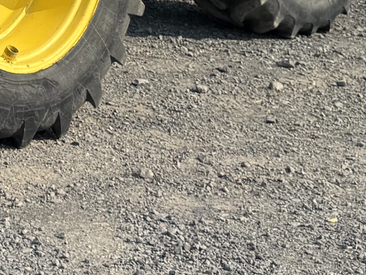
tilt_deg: +5.0
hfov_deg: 15.0
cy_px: -310
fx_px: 1332
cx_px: -102
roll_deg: -0.7
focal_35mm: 126
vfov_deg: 10.6
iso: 80
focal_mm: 6.76
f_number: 1.78
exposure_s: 1/4310
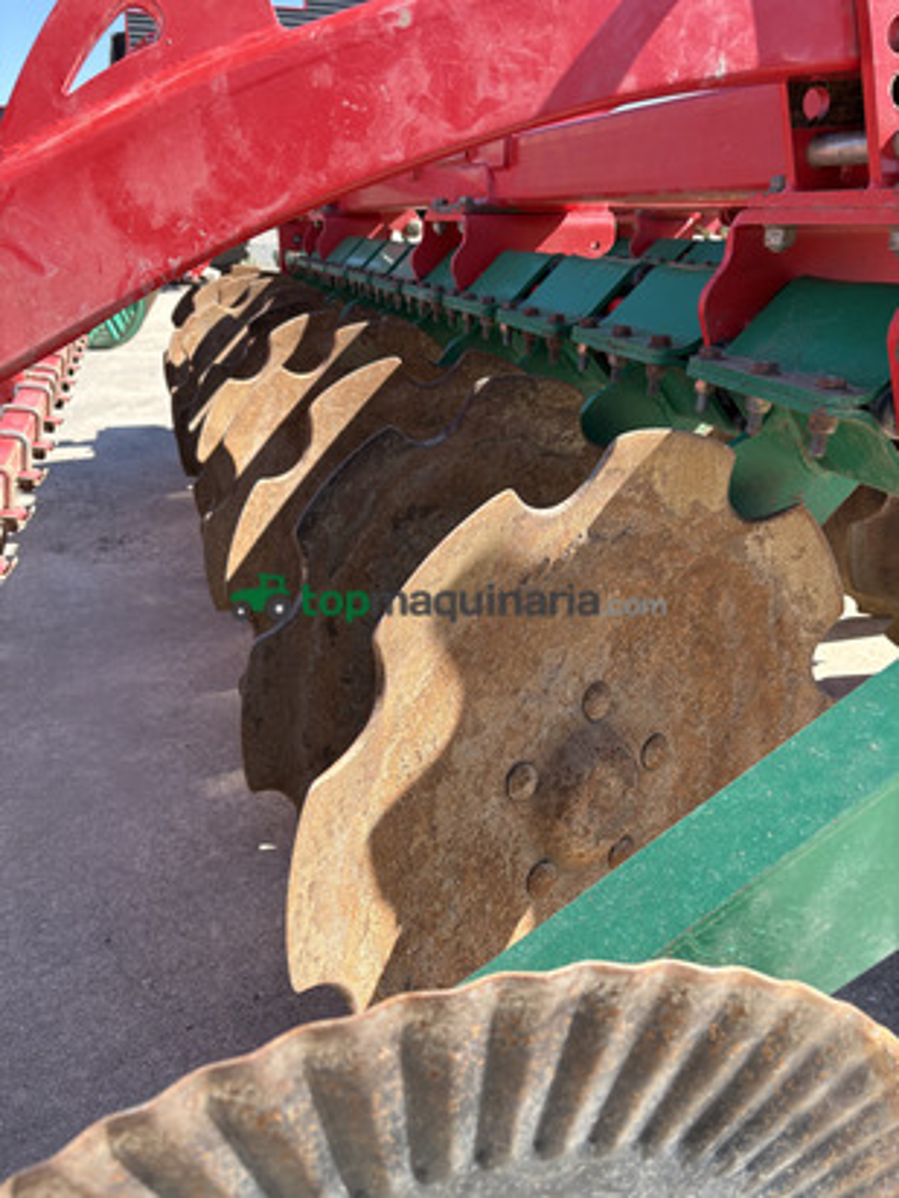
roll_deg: -1.0
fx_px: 900
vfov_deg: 67.3
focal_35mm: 26
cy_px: 599
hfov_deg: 53.1
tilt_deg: -22.9
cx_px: 450
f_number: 1.6
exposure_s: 1/895
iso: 50
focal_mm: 5.96
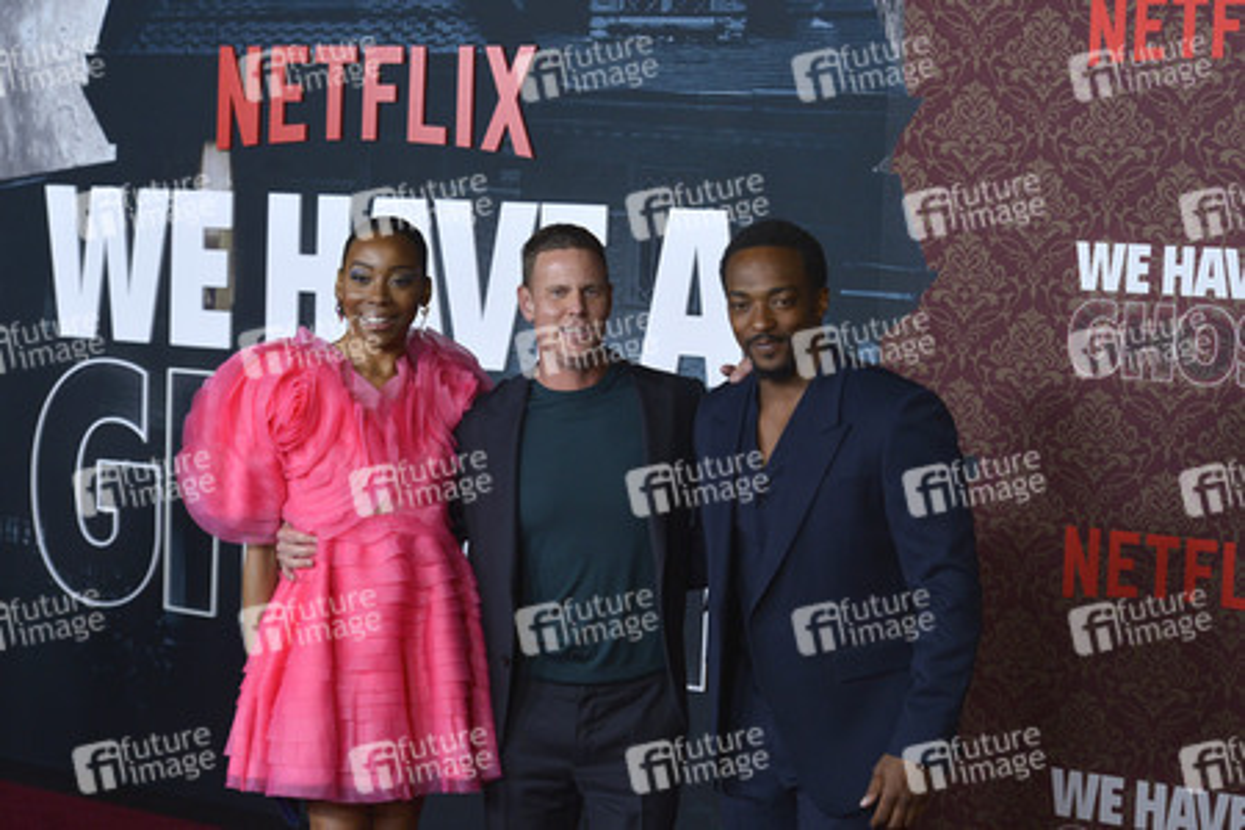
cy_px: 415
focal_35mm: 70
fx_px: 2421
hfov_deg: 28.8
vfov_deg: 19.5
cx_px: 622
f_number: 6.3
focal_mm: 70
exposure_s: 1/320
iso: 2000
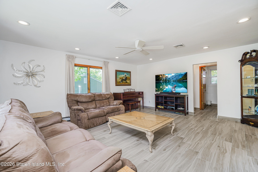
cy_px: 86
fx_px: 115
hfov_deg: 96.7
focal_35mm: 16
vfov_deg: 73.8
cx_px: 129
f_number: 4.5
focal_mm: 16
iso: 64
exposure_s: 1/40
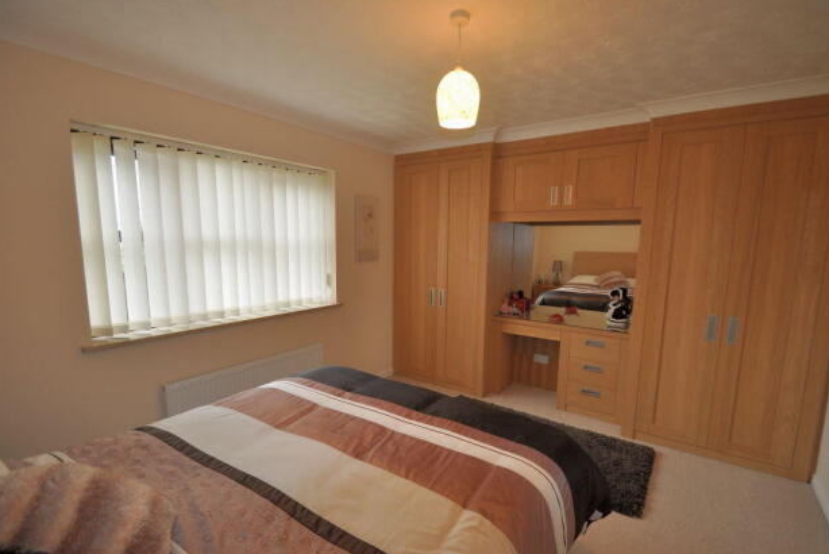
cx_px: 416
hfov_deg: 96.7
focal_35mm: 16
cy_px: 286
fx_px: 369
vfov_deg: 73.8
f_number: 3.5
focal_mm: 10
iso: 400
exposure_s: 1/125
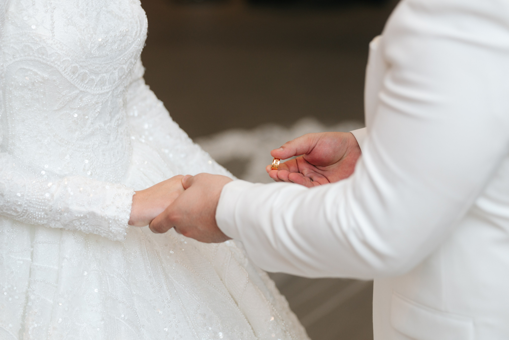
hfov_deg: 22.0
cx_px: 254
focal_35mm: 93
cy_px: 170
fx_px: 1311
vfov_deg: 14.7
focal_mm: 91
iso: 400
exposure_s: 1/200
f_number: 2.8
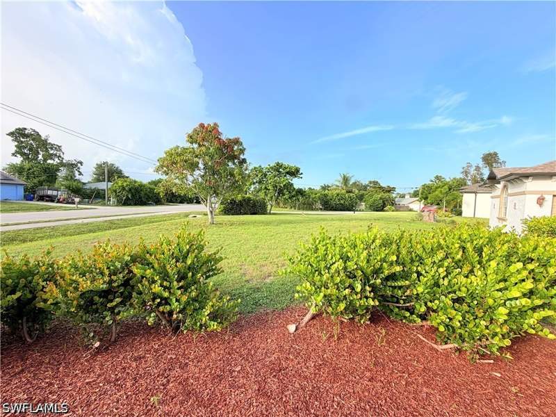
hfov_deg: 102.1
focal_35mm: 14
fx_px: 225
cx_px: 278
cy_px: 208
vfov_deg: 85.7
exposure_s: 1/602
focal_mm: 2.22
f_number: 2.2
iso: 40
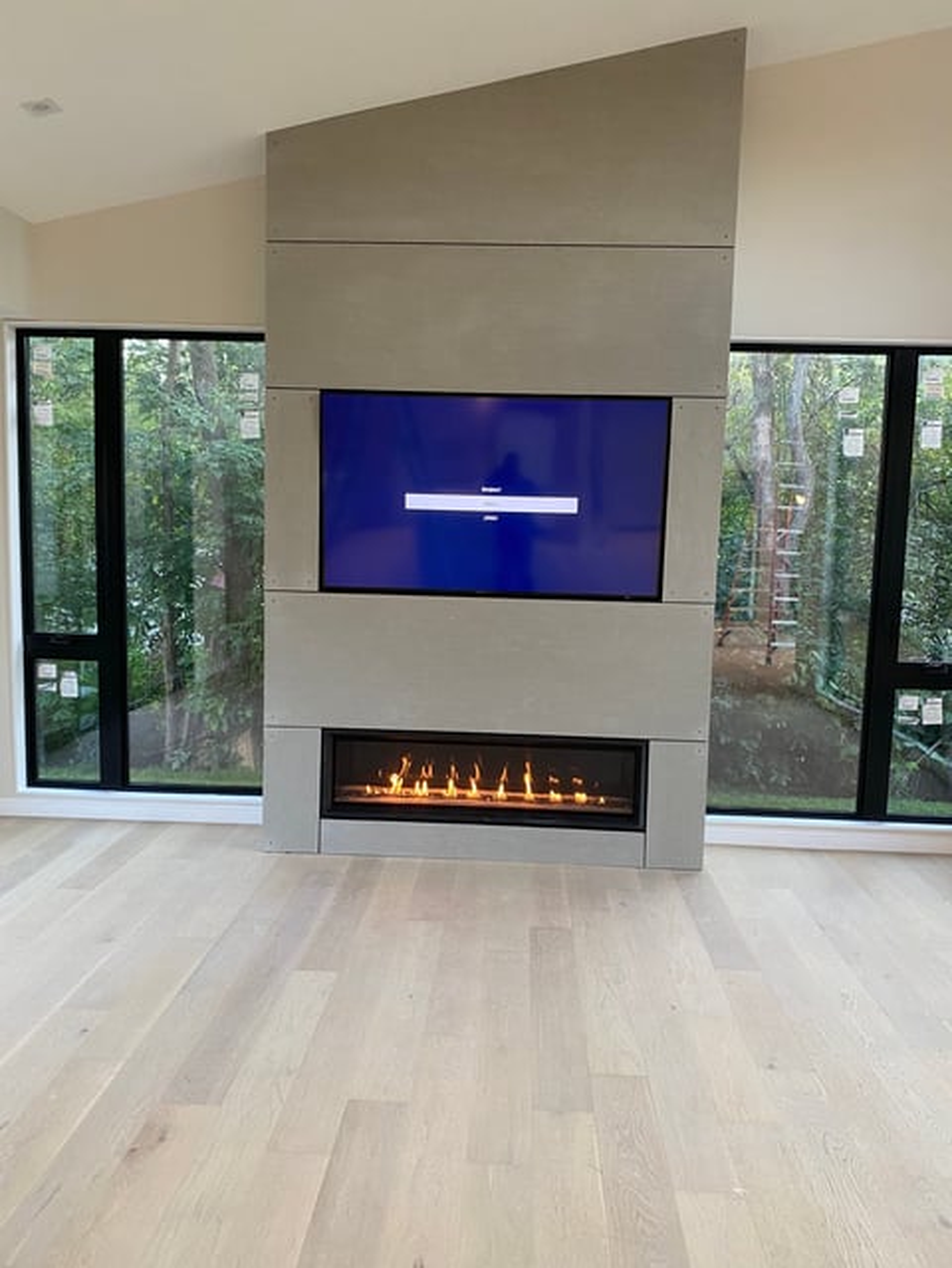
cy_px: 634
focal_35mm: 26
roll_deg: -1.3
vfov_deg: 67.3
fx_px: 952
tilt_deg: -4.9
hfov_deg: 53.1
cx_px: 476
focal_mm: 4.25
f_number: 1.8
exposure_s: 1/60
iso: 160
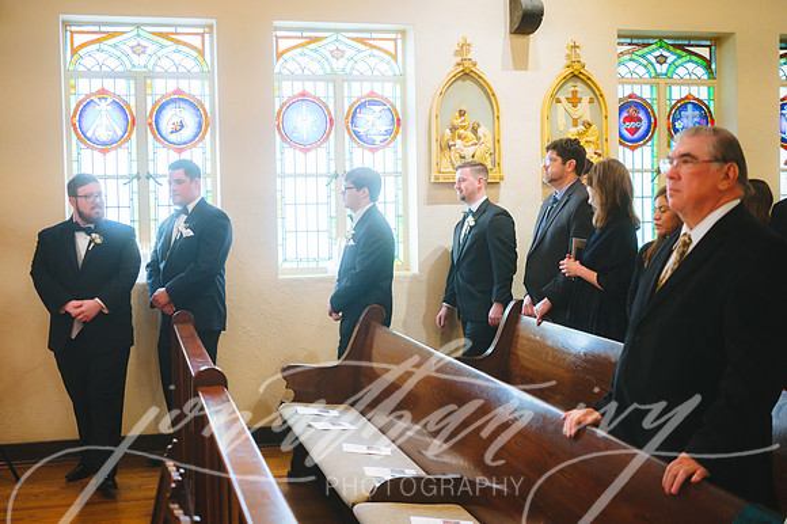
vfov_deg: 29.2
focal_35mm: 46
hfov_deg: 42.8
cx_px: 394
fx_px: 1005
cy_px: 262
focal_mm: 46
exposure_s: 1/200
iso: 2500
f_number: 2.8
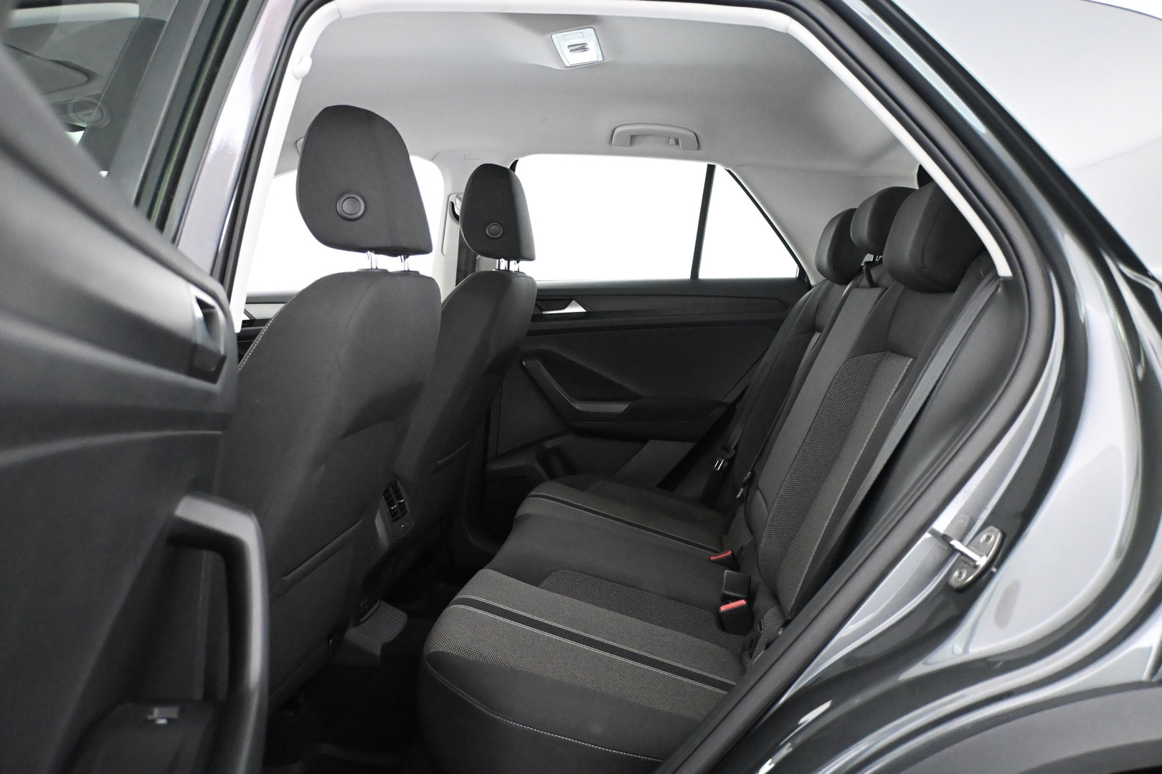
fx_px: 944
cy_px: 387
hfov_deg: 63.2
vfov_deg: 44.6
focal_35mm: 29
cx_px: 581
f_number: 3.8
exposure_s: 1/60
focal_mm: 19.5
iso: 8000
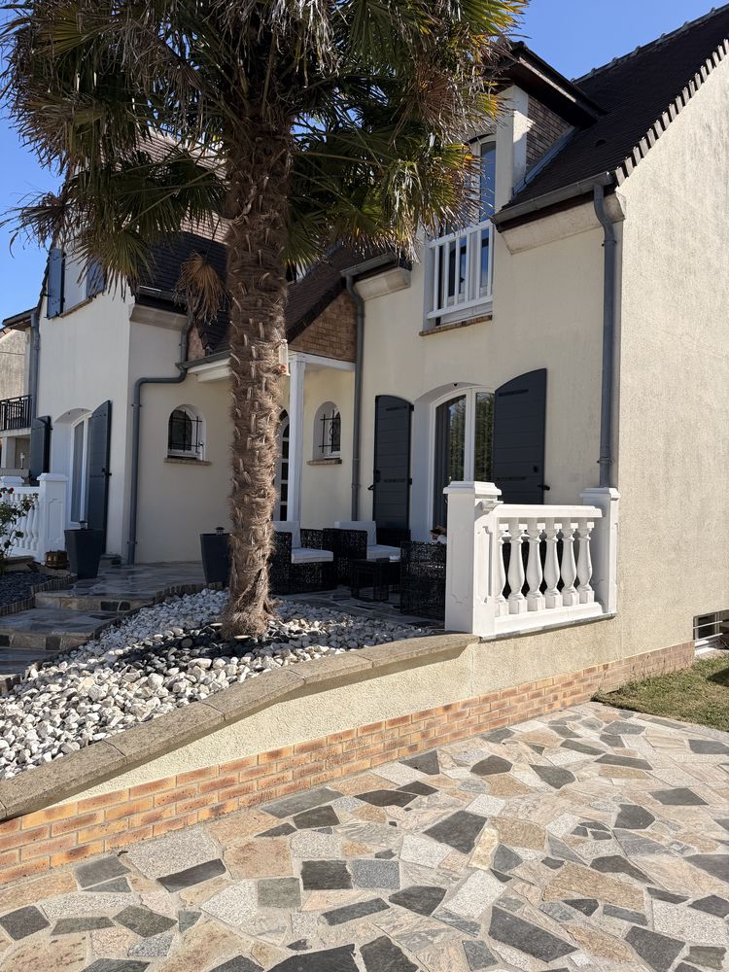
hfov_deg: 56.8
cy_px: 486
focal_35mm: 24
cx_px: 364
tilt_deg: +2.1
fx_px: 674
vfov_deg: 71.6
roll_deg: -2.1
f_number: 1.78
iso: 80
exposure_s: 1/4167
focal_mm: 6.76
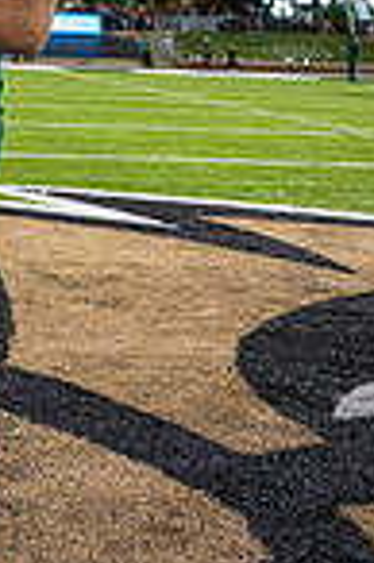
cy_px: -220
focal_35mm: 74
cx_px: -77
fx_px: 1156
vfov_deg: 23.3
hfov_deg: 17.5
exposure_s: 1/500
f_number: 3.2
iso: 1250
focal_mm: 24
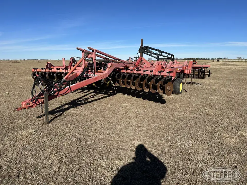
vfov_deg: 56.8
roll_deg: +0.8
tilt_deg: -9.3
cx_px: 124
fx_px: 171
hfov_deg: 71.6
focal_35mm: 24
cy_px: 92
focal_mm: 6.86
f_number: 1.78
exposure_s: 1/6623
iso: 80
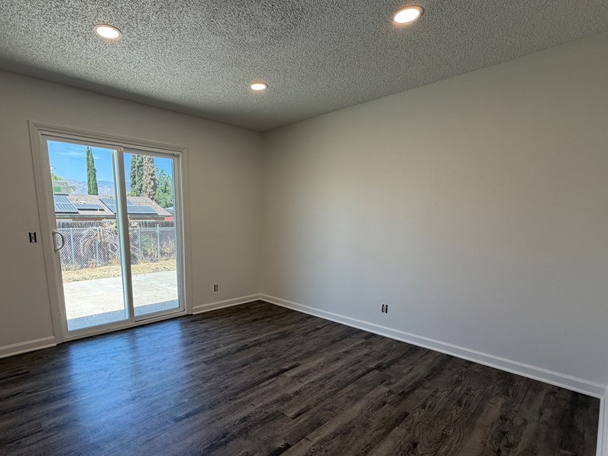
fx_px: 316
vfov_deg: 70.6
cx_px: 251
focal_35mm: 18
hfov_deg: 86.9
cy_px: 280
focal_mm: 2.22
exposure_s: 1/121
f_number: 2.2
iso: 64
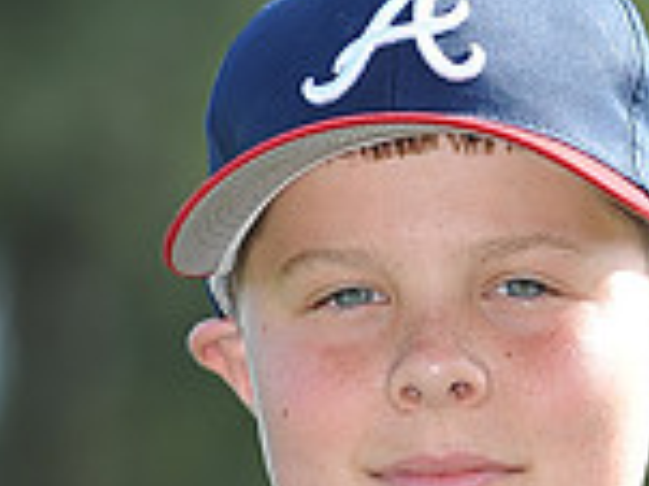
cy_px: 611
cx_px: 447
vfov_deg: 2.0
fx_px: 13844
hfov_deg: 2.7
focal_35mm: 739
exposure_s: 1/500
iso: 200
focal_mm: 200
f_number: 4.5
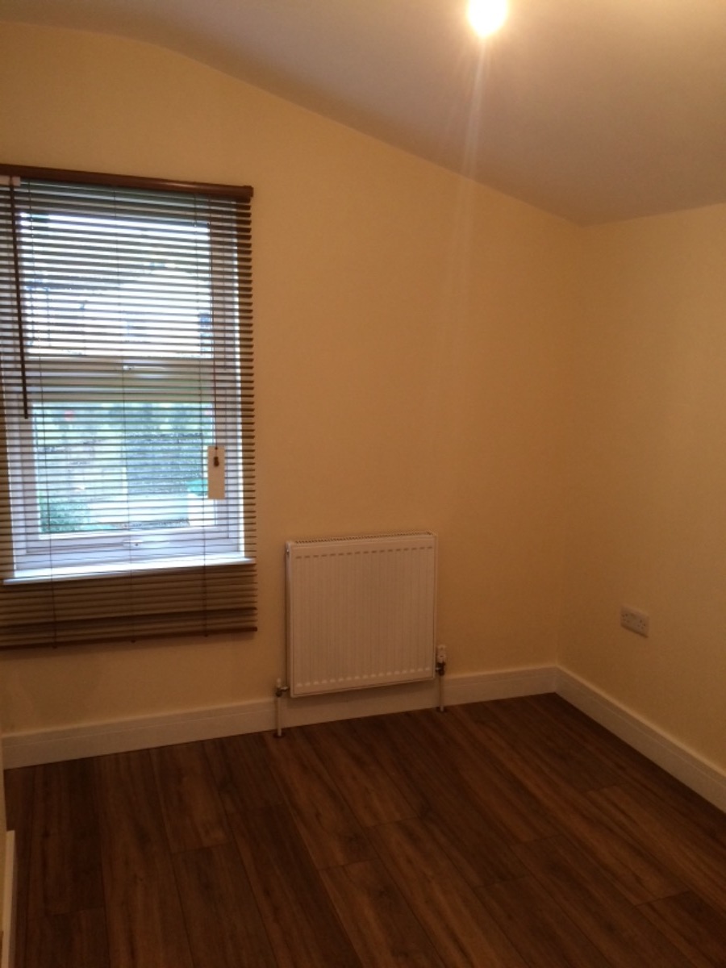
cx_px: 363
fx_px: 811
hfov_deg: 48.2
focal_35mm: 29
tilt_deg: -11.3
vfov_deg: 61.7
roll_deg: +1.2
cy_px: 484
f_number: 2.2
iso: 160
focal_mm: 4.15
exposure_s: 1/33
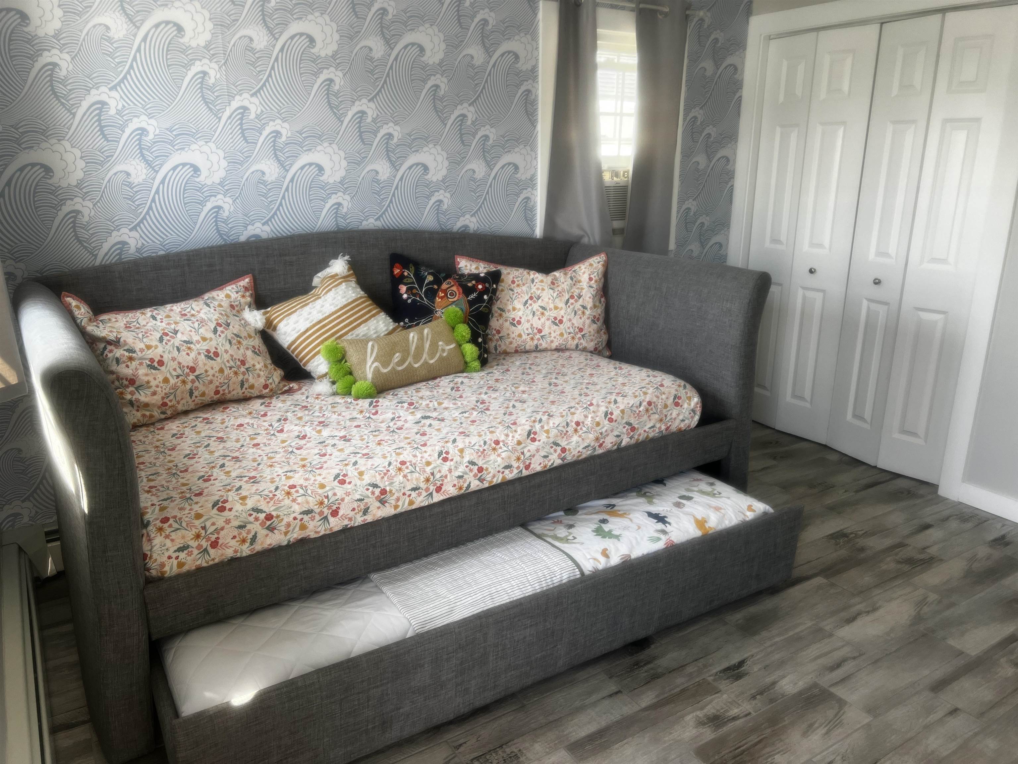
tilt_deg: -17.4
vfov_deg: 53.1
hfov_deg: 67.3
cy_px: 382
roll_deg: +0.3
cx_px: 509
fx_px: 765
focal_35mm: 26
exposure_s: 1/121
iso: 64
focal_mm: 5.7
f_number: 1.5
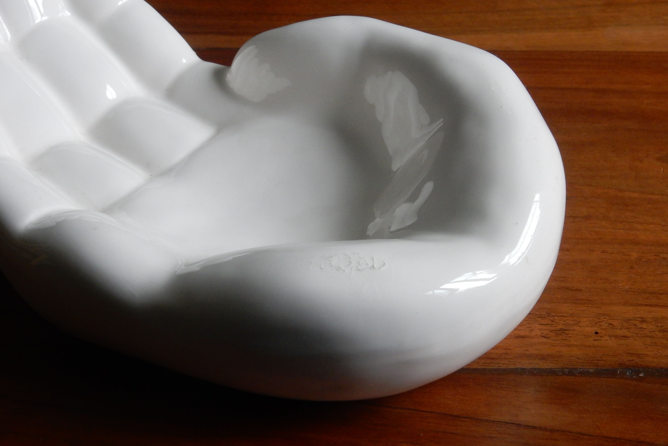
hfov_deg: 27.3
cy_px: 235
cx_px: 334
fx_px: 1373
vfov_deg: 18.4
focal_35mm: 74
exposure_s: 1/50
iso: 400
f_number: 4.8
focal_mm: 12.6
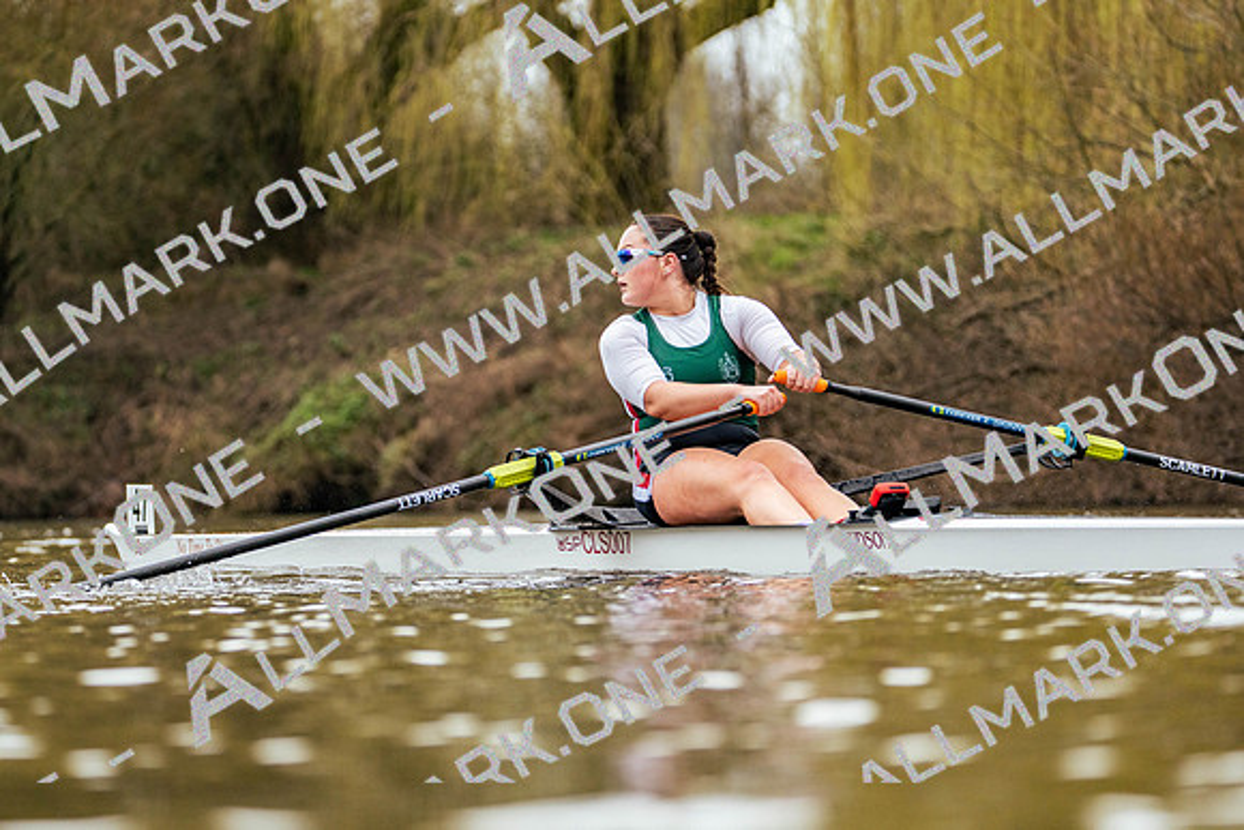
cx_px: 622
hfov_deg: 7.9
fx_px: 9021
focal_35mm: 261
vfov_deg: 5.3
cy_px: 415
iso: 2000
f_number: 6.3
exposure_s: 1/2000
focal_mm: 261
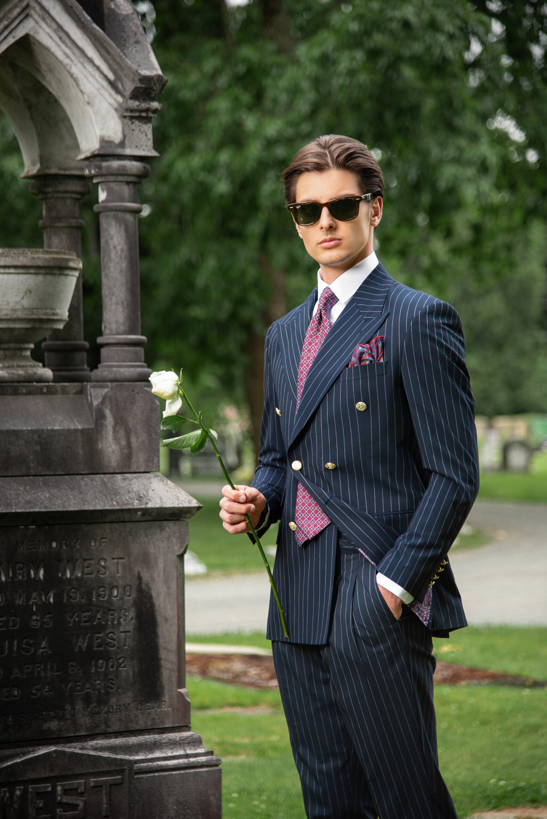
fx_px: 2277
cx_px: 274
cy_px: 410
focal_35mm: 100
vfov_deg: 20.4
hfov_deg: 13.7
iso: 100
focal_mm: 100
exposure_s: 1/160
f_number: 4
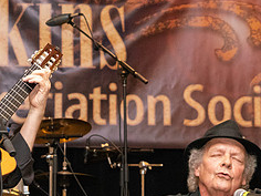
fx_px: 1516
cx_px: 113
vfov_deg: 7.4
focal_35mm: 201
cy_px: 173
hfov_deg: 9.8
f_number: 6.3
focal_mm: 85
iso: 6400
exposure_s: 1/200
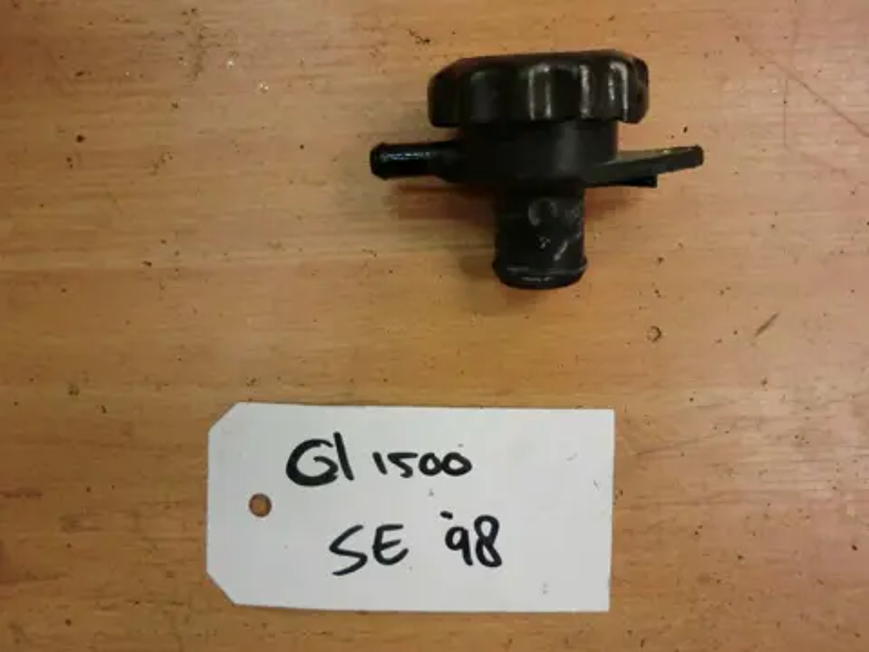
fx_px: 678
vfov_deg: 51.4
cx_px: 434
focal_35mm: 27
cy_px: 326
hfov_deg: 65.3
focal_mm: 4.9
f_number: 3.2
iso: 250
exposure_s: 1/60
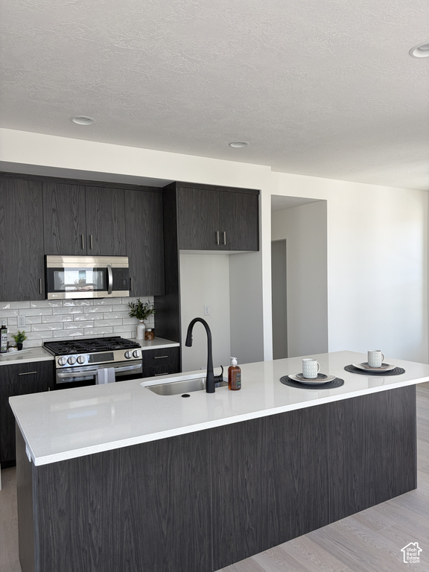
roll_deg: +0.9
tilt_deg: -0.8
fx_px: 430
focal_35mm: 26
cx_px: 214
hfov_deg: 53.1
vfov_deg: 67.3
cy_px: 286
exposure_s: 1/196
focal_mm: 5.96
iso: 40
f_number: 1.6
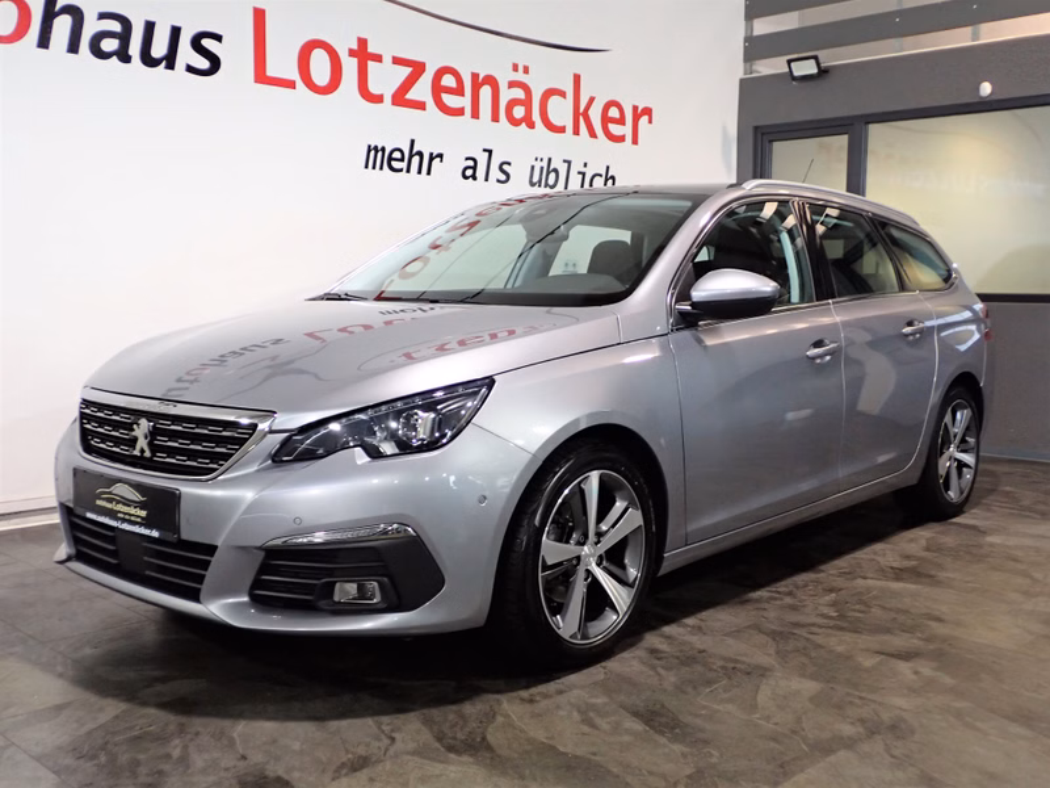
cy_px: 394
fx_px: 1092
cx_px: 525
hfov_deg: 51.4
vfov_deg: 39.7
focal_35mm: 36
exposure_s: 1/40
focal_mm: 6.37
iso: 320
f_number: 2.5
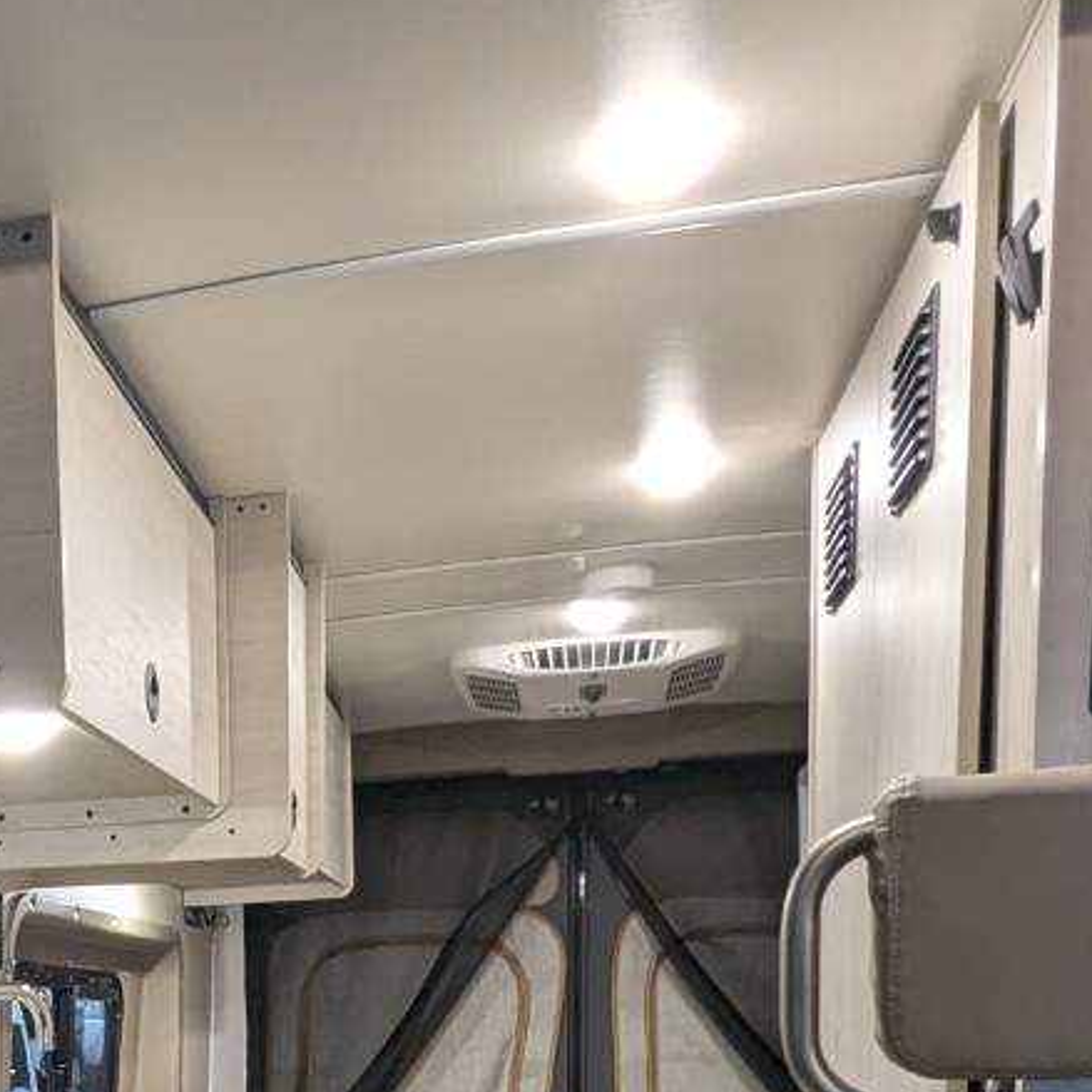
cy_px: 1226
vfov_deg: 32.6
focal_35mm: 45
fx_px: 1606
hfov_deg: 35.5
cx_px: 128
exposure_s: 1/36.5
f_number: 2.2
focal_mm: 2.35
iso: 222
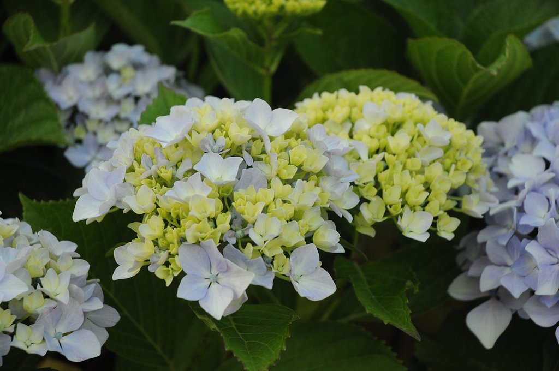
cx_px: 280
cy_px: 186
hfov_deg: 19.5
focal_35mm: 105
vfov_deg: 13.0
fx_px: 1628
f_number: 5.6
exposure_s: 1/500
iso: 800
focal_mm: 70
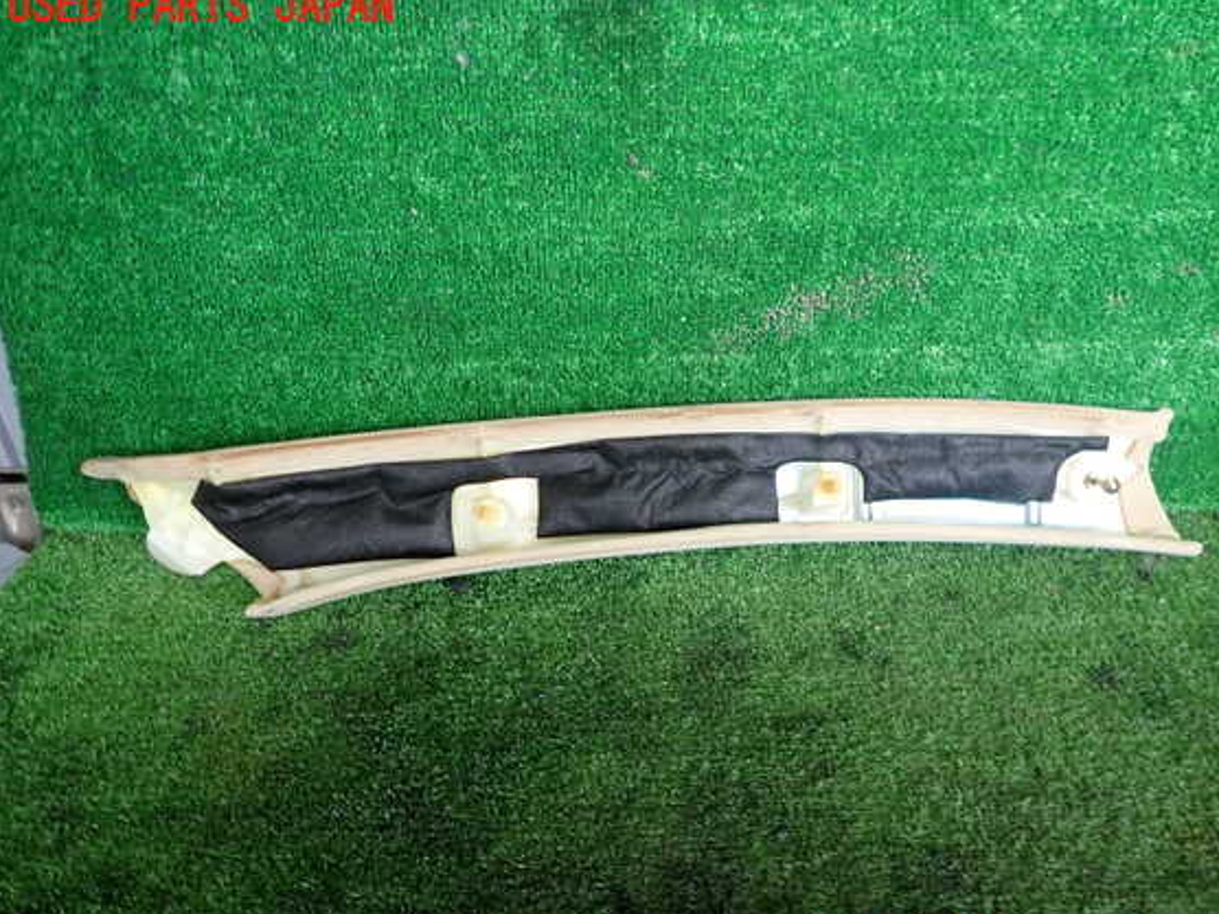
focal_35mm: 27
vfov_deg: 51.3
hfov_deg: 65.2
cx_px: 653
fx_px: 951
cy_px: 473
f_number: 2
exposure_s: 1/100
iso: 200
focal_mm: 4.5
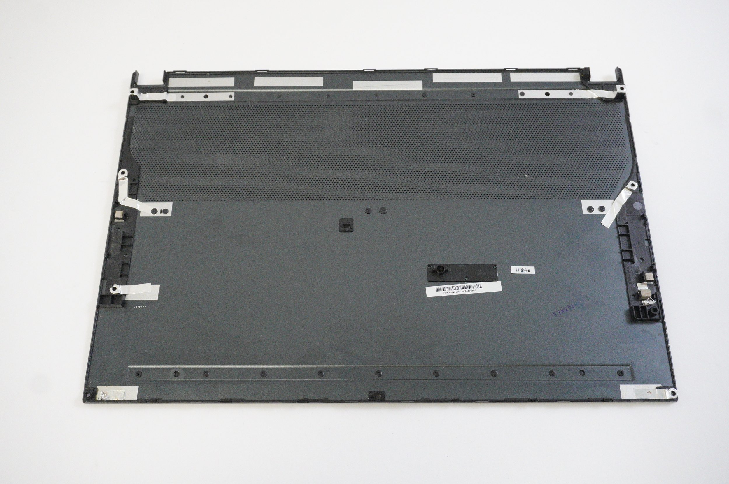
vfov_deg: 38.3
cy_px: 242
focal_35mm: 34
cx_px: 364
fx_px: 698
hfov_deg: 55.1
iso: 5000
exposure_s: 1/200
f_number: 5.6
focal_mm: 23
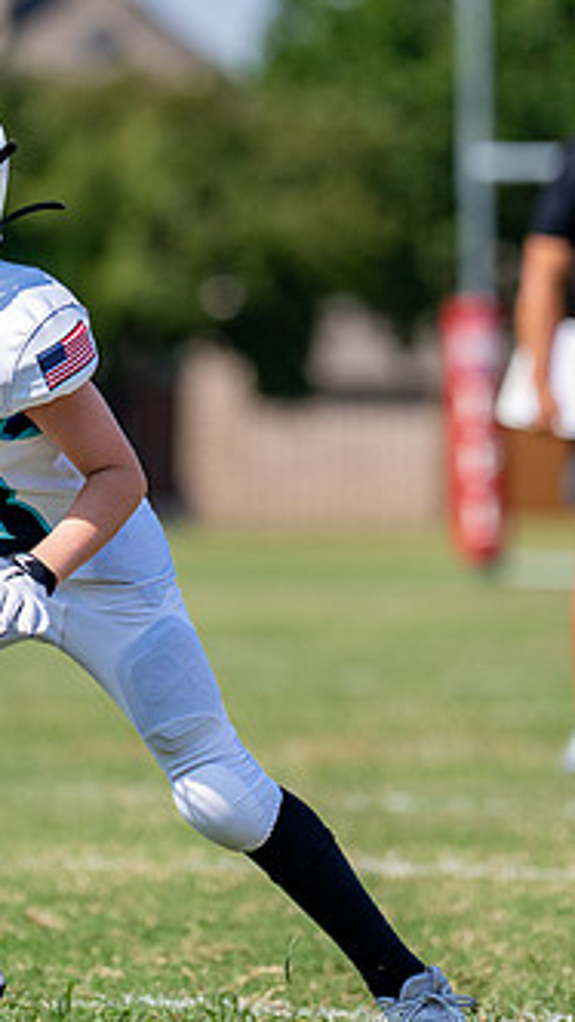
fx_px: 11291
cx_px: 83
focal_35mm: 417
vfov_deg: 5.2
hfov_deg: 2.9
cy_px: 457
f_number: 2.8
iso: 200
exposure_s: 1/5000
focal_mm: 165
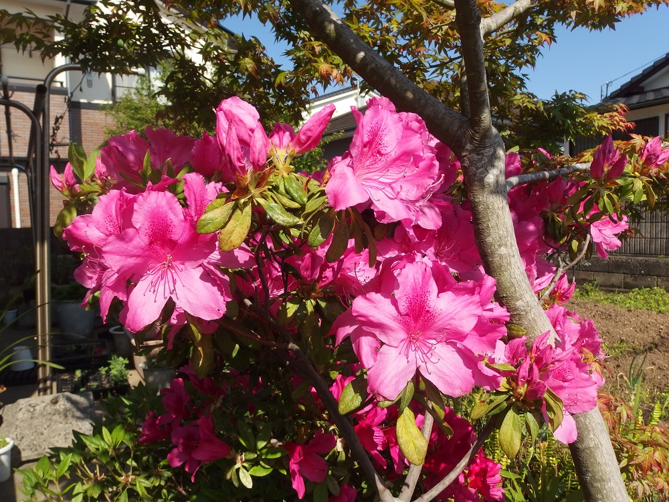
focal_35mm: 26
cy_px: 251
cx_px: 334
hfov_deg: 67.3
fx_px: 502
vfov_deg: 53.1
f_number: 4.5
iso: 100
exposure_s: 1/800
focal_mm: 4.7
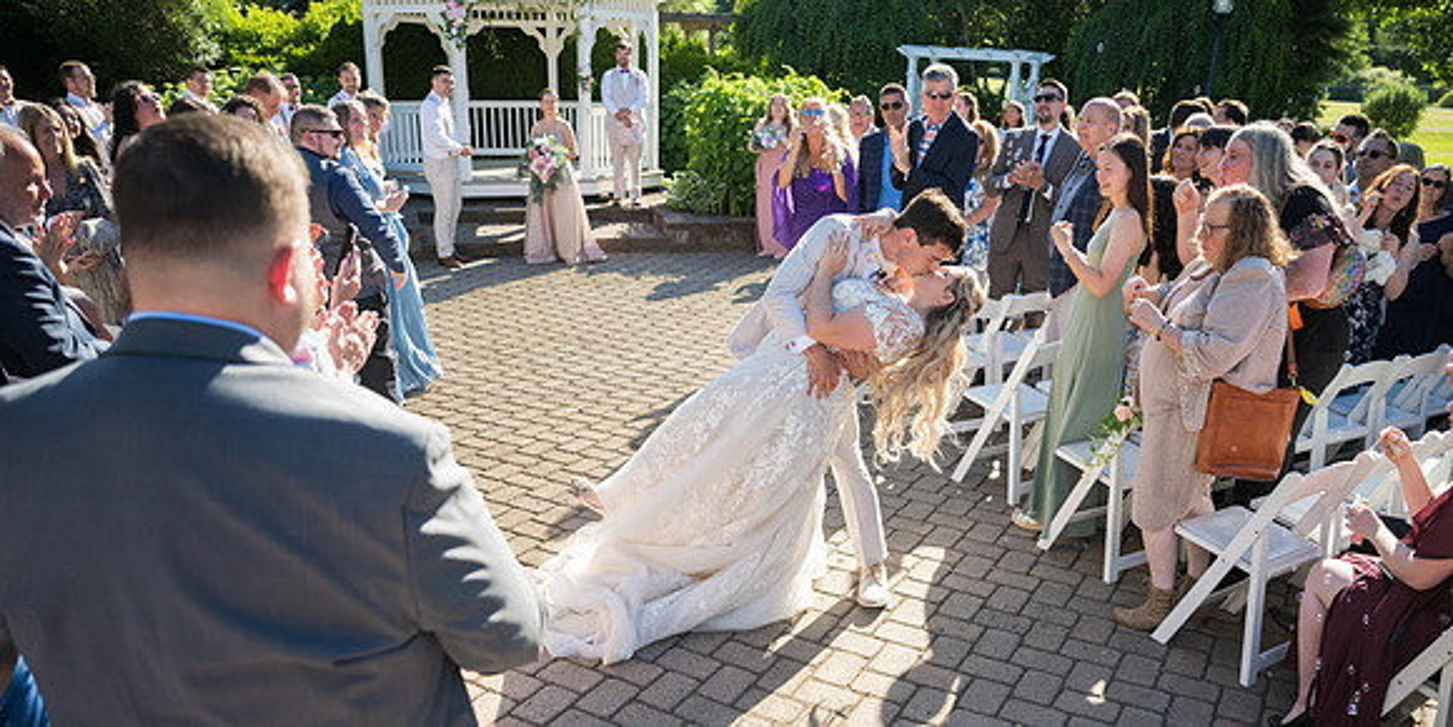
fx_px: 1053
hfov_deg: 69.1
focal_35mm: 28
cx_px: 783
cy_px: 506
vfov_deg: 37.5
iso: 500
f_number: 2.8
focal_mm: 24
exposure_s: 1/3200
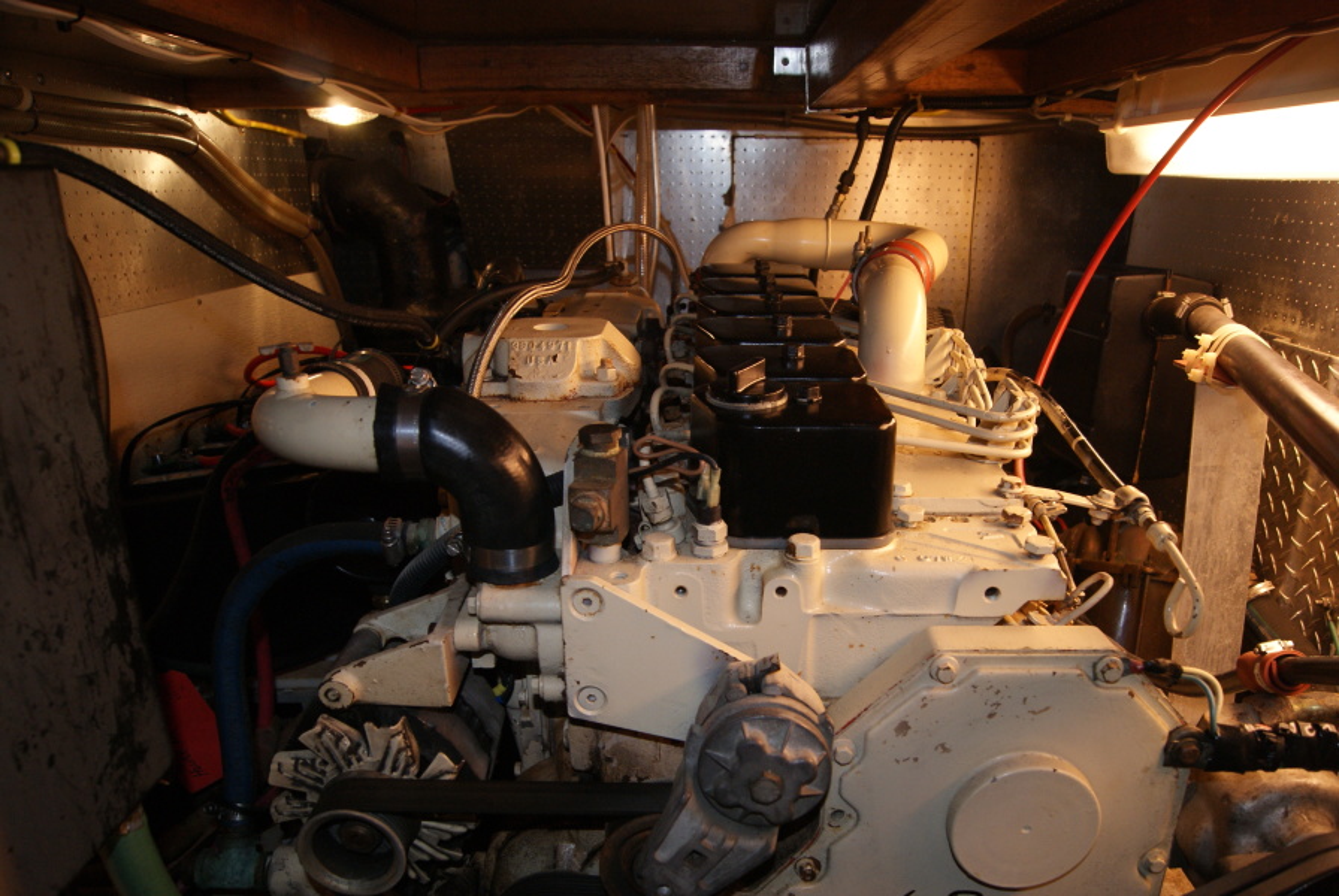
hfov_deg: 67.3
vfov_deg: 48.1
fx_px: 1006
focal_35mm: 27
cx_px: 670
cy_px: 448
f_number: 5.6
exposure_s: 1/60
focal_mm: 18
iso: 400
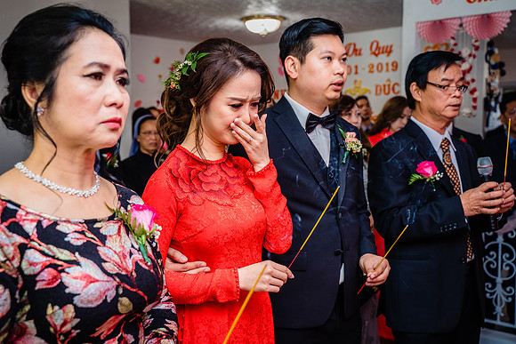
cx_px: 258
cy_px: 172
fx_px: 559
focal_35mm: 39
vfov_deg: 34.2
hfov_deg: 49.5
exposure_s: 1/160
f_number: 4
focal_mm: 39
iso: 640
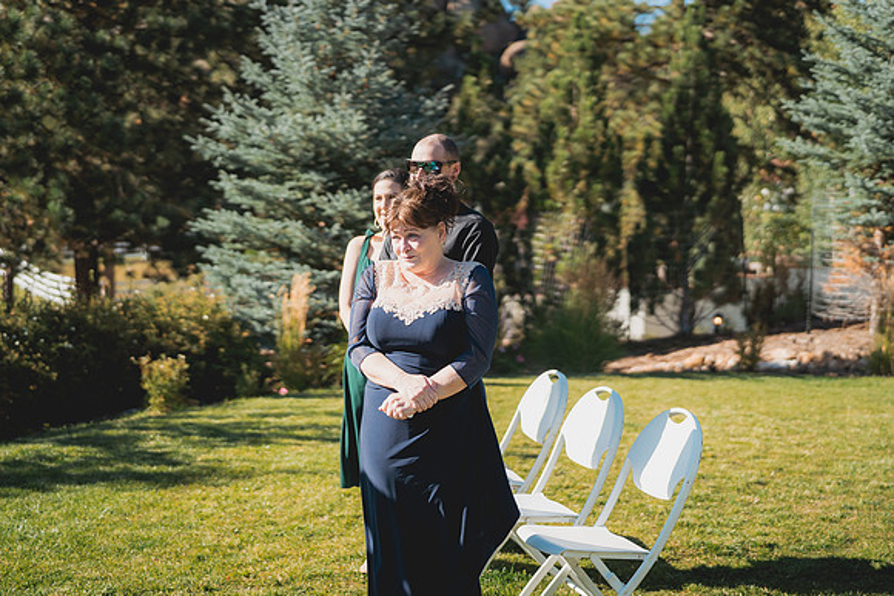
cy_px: 298
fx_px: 1254
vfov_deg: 26.8
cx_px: 447
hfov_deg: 39.2
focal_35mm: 50
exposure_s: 1/6400
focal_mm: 50
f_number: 1.8
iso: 200
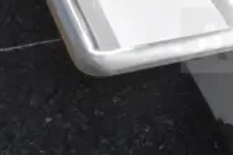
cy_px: -37
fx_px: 879
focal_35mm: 136
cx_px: 336
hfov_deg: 14.2
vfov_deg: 9.9
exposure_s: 1/4000
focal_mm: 25
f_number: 25
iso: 6400
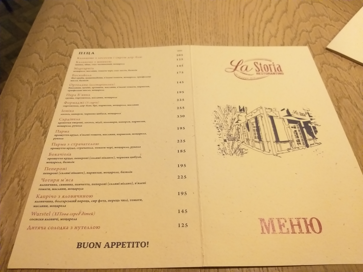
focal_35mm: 26
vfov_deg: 53.1
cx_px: 182
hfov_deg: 67.3
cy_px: 136
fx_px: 273
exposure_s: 1/25
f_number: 1.7
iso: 320
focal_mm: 3.93
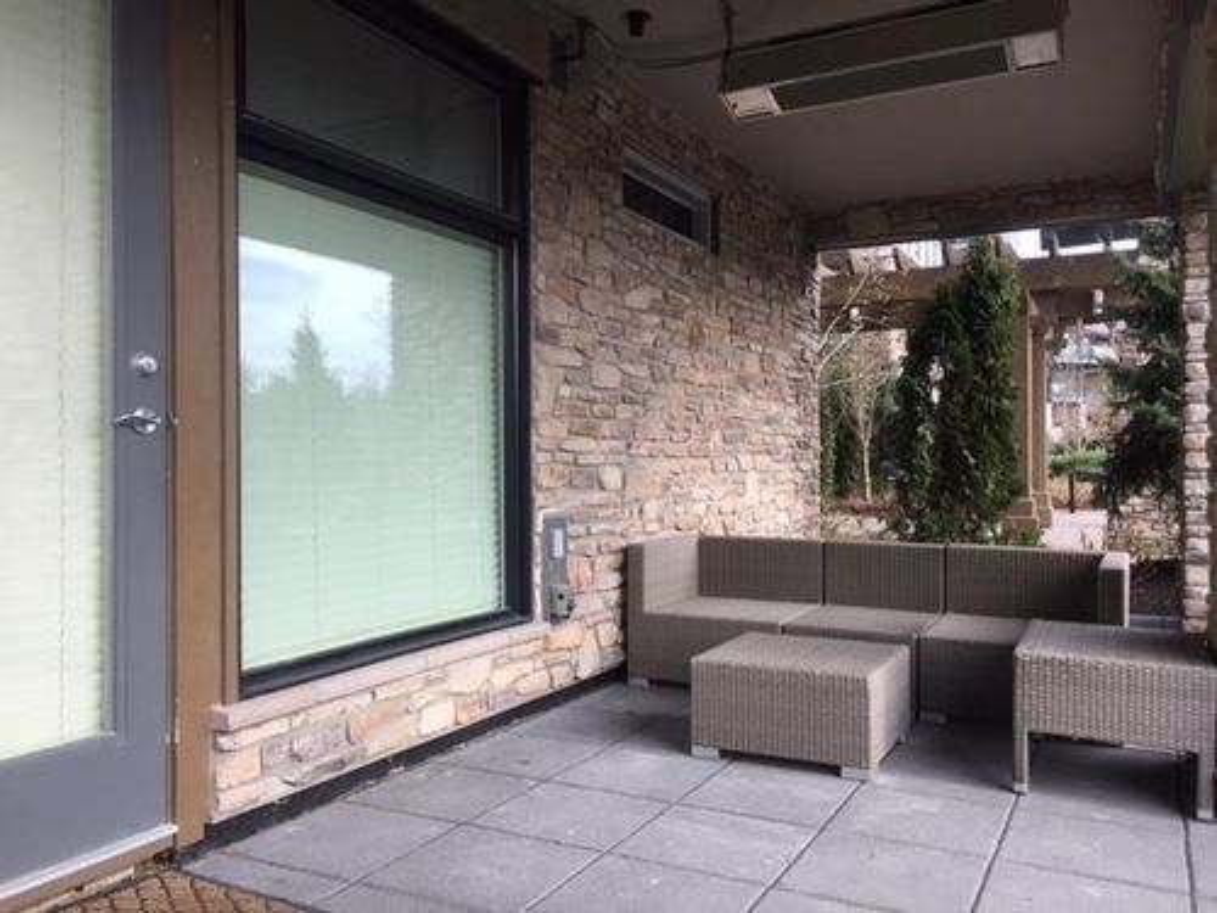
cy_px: 456
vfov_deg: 48.2
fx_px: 1020
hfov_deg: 61.7
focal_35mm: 29
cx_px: 608
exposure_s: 1/153
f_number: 2.2
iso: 32
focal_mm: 4.15
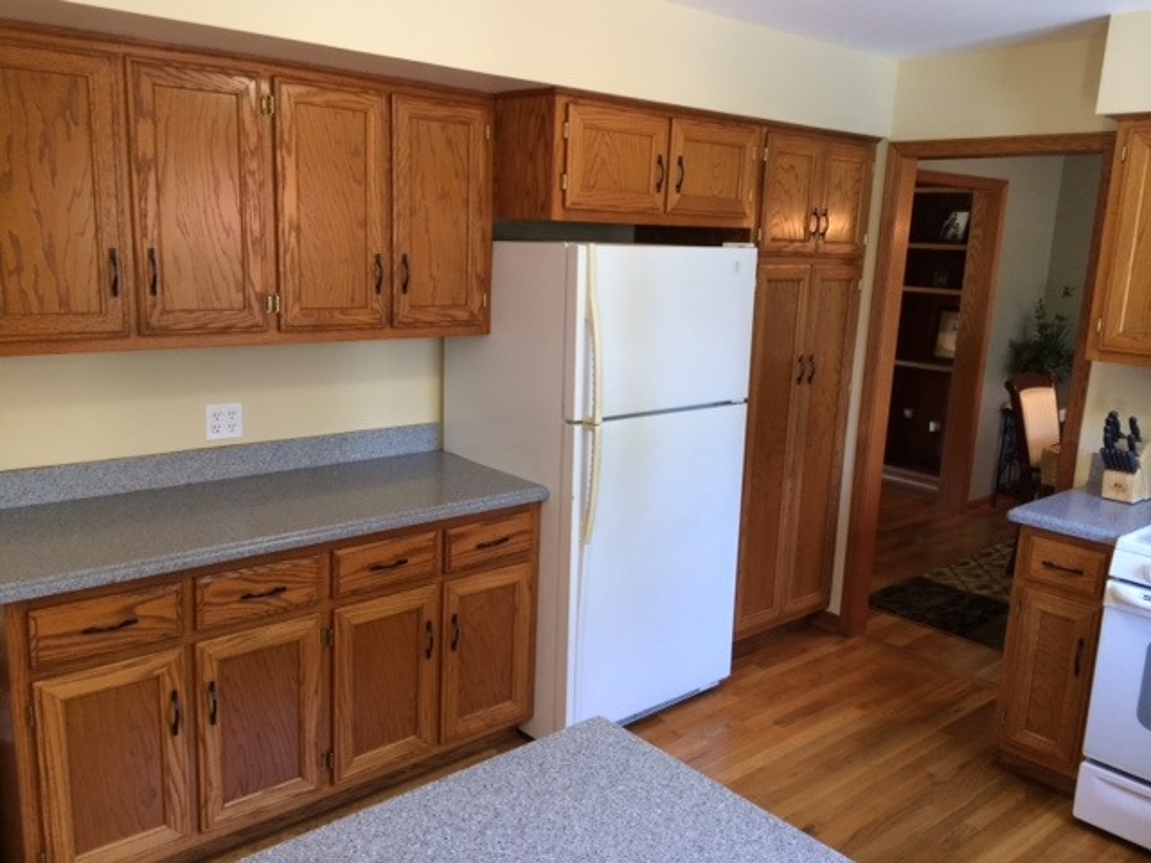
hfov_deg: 60.0
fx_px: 998
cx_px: 576
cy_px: 432
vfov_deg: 46.8
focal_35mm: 30
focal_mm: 4.12
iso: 100
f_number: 2.2
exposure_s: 1/30
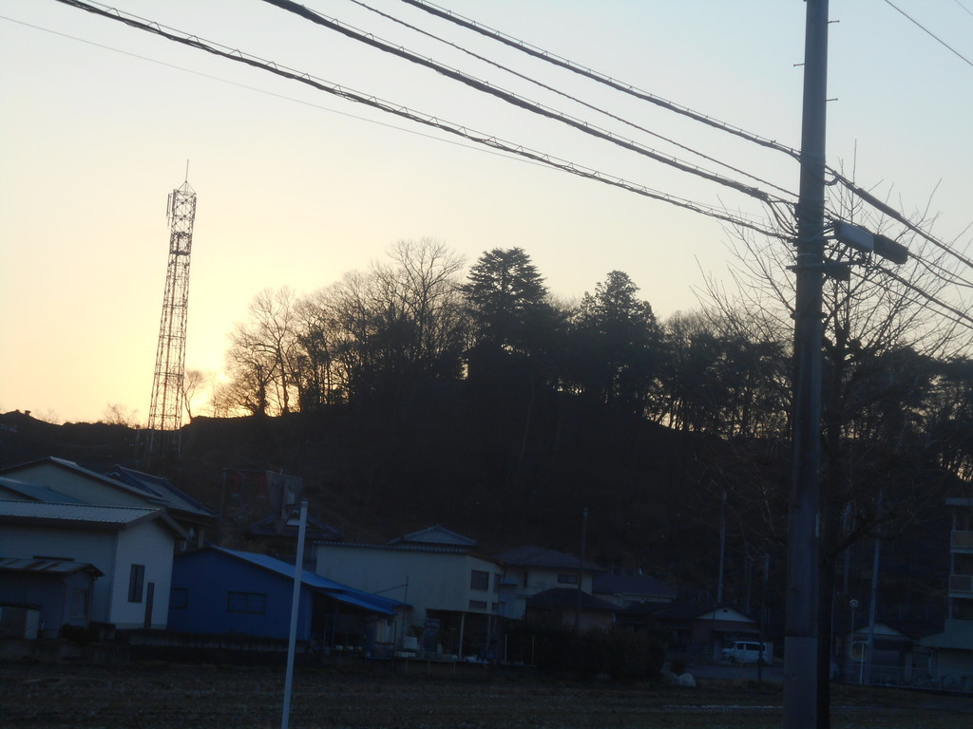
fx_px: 2108
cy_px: 364
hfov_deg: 26.0
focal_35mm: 75
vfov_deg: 19.6
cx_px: 486
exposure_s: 1/200
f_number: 5.8
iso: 80
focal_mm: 13.5
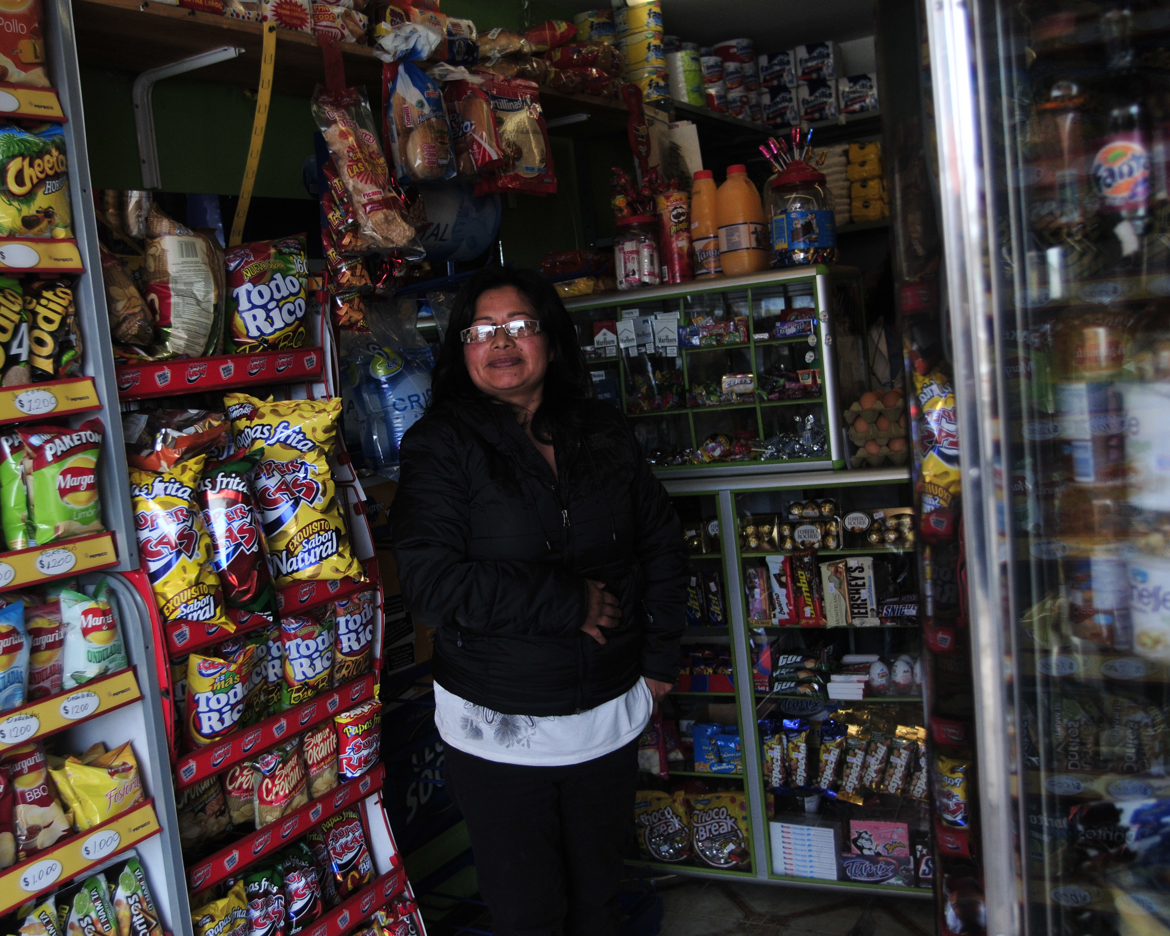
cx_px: 489
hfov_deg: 52.6
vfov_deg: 43.4
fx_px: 1177
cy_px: 468
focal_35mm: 34
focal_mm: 20
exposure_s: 1/800
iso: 500
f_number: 2.8
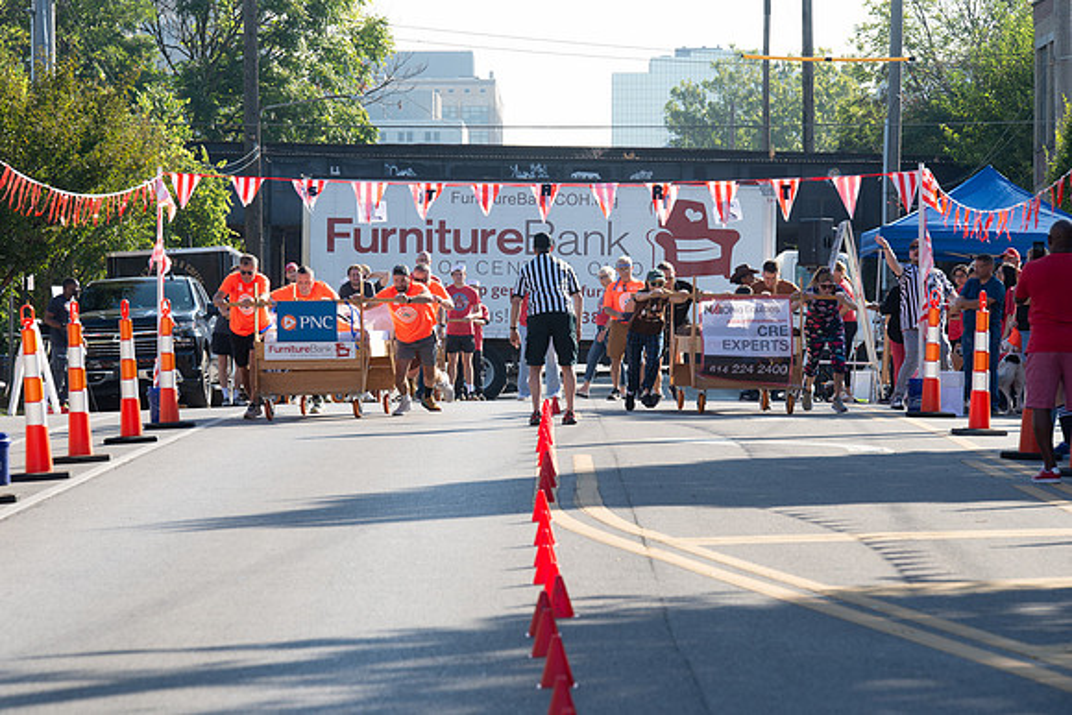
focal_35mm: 169
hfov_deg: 12.2
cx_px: 494
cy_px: 333
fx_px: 5025
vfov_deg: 8.1
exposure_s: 1/250
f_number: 8
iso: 200
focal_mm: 155
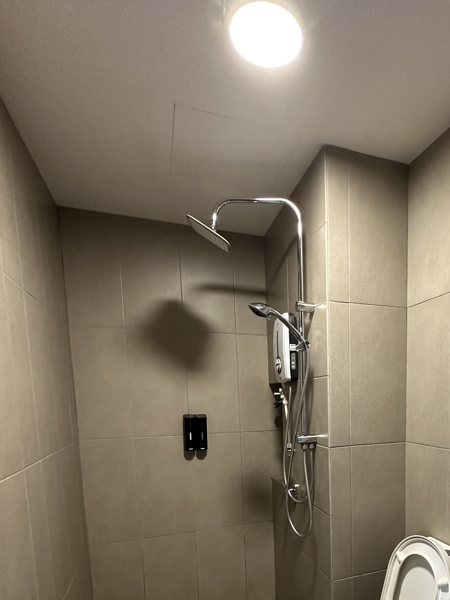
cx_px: 331
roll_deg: +0.7
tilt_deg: -6.3
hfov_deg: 56.3
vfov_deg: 69.4
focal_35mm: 23
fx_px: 399
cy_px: 445
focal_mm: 2.22
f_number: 2.2
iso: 320
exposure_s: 1/50
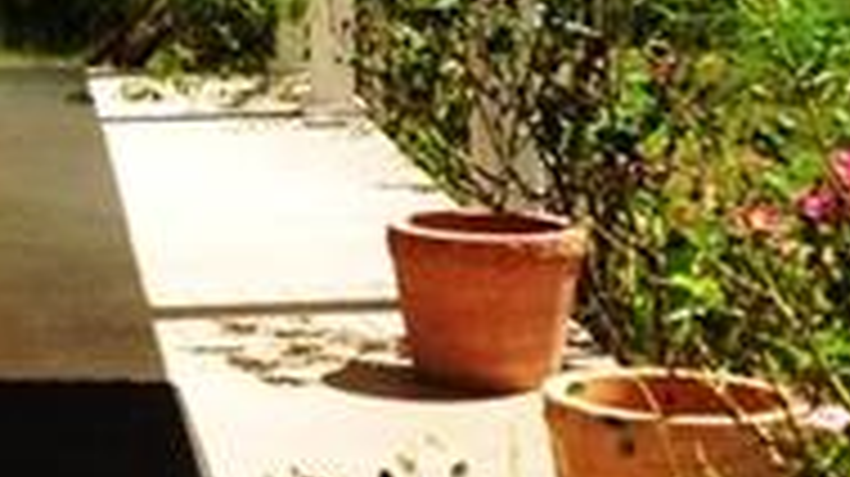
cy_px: -81
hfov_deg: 13.7
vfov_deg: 7.7
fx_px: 3491
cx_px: -20
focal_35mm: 155
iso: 80
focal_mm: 4.28
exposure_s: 1/2326
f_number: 2.4
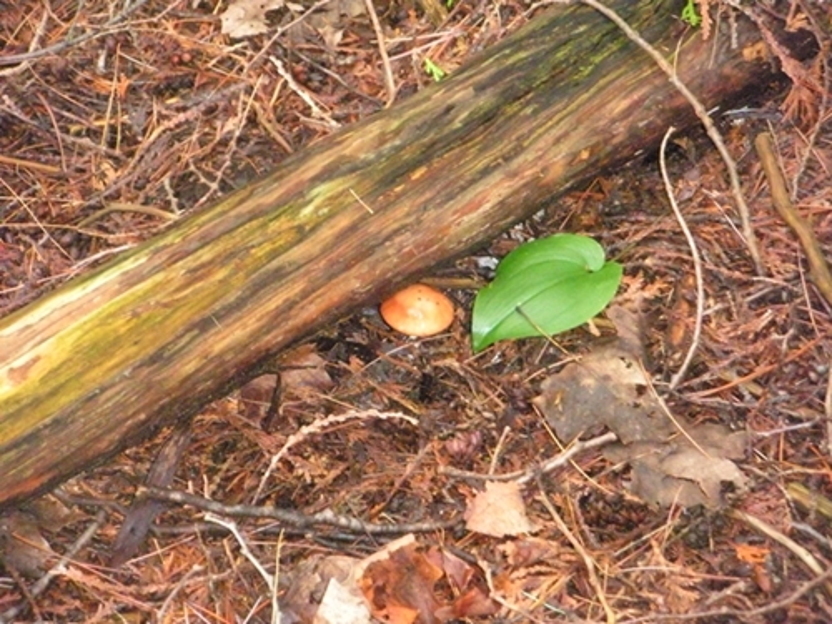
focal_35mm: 149
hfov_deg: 13.3
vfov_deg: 10.0
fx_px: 3581
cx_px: 416
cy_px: 312
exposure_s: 1/60
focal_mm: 26
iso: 1600
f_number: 5.4
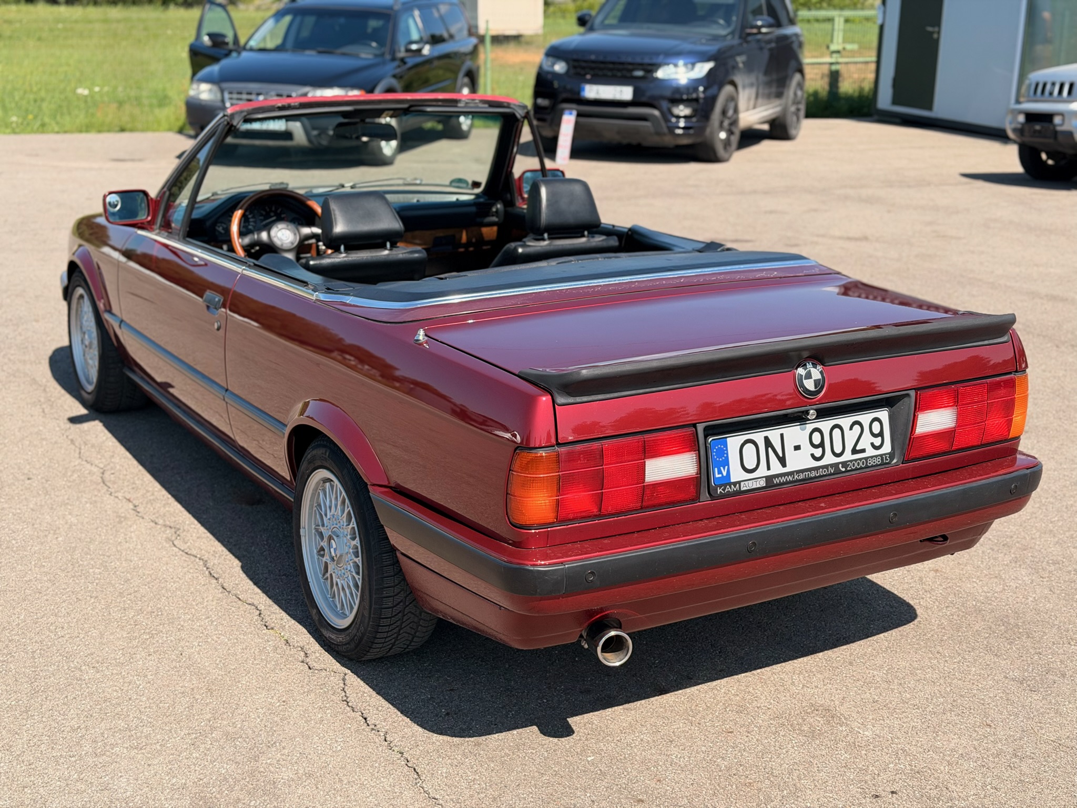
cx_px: 538
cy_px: 404
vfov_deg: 30.3
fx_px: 1493
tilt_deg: -16.0
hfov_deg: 39.7
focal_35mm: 48
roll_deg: -0.4
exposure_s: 1/2976
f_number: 1.78
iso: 80
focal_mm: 6.76
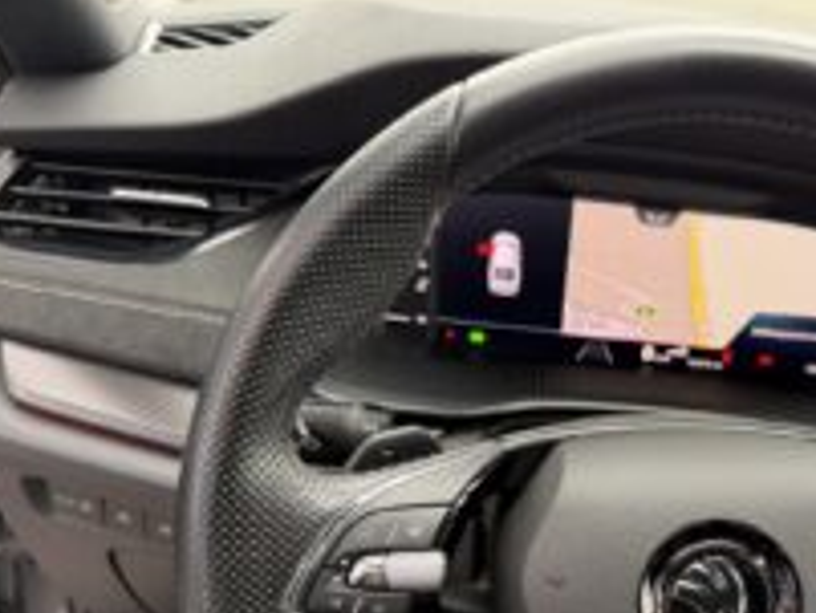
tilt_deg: -33.0
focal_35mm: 43
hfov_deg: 42.1
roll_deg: -6.9
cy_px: 528
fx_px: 1014
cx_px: 641
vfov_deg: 32.3
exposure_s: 1/116
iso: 200
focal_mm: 6.76
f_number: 1.78
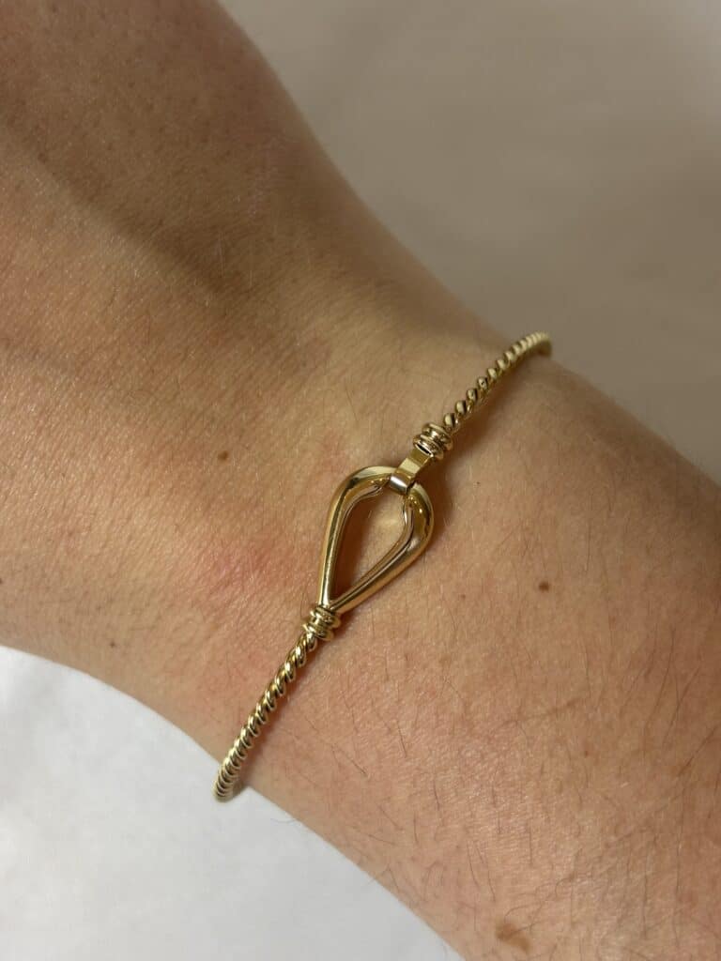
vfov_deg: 36.8
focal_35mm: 52
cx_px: 360
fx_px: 1444
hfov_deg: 28.0
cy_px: 480
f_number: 1.6
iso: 32
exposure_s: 1/100
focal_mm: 5.96
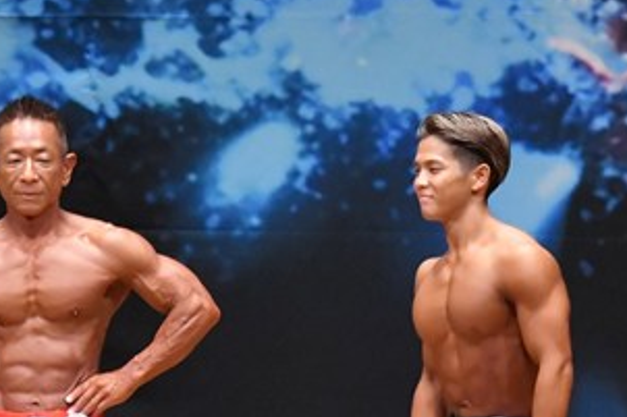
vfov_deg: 2.4
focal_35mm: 578
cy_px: 421
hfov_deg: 3.6
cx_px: 13
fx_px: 10061
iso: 8000
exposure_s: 1/400
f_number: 5.6
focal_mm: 150
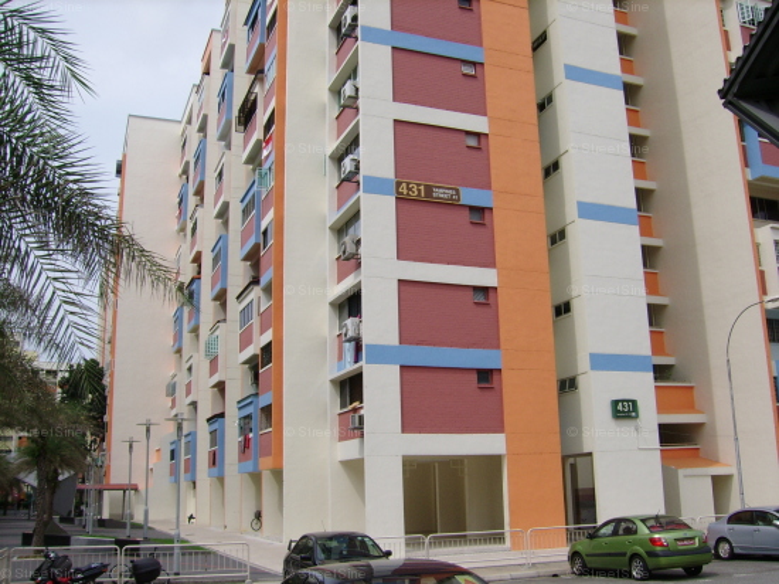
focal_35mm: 35
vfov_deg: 40.7
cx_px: 390
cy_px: 292
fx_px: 787
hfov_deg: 52.6
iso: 50
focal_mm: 5.95
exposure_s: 1/594
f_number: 5.8
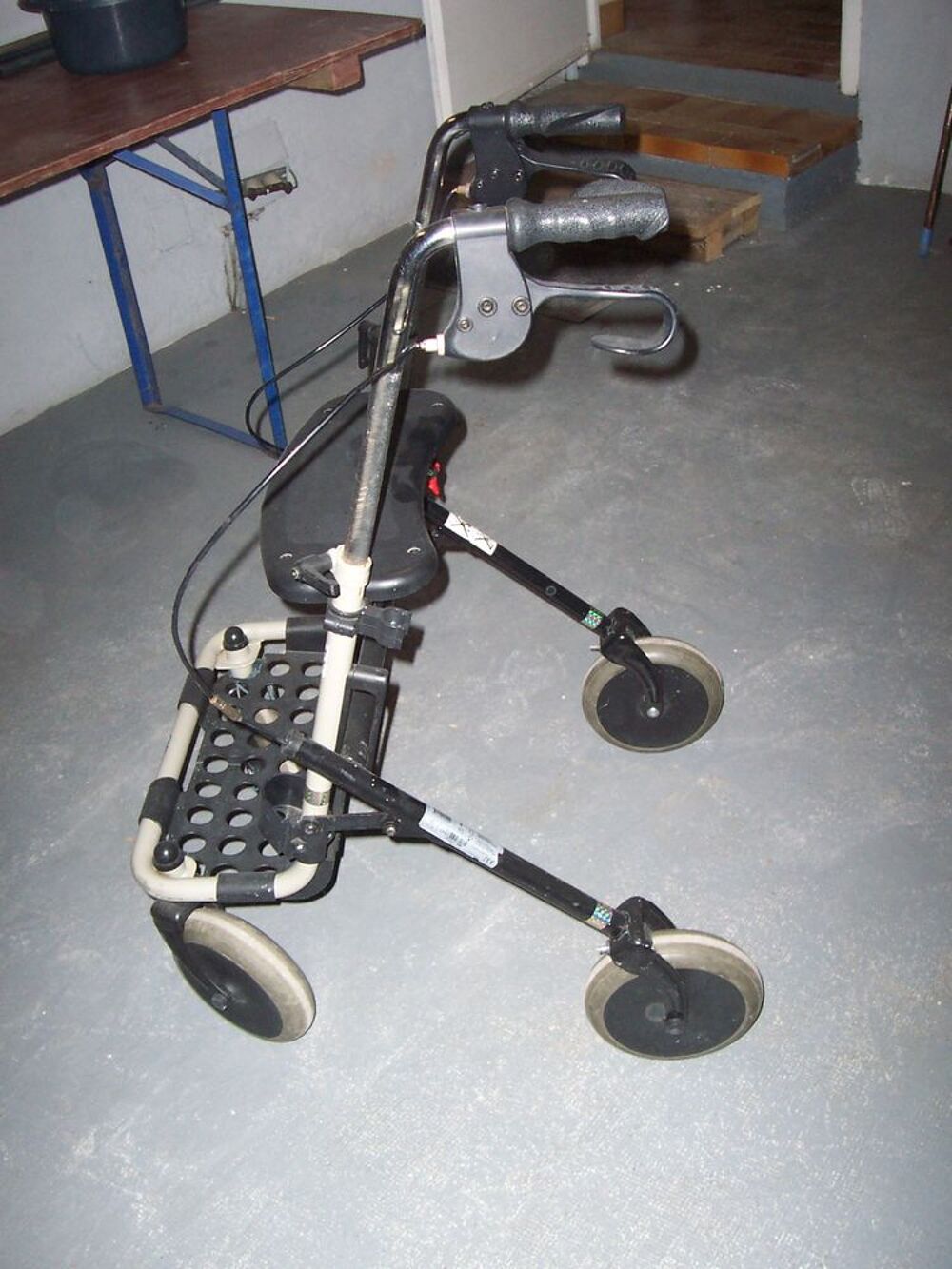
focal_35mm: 37
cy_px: 634
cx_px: 476
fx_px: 1357
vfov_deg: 50.1
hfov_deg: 38.7
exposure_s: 1/60
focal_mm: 5.6
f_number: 2.8
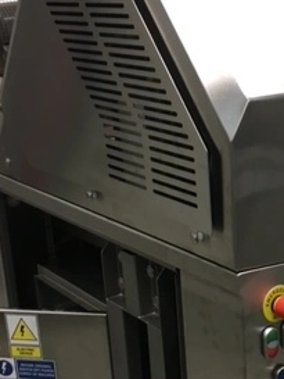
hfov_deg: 20.8
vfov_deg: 28.4
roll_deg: +0.1
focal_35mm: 68
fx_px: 743
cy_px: 236
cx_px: 299
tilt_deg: -19.0
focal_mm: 4.15
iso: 100
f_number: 2.2
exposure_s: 1/33
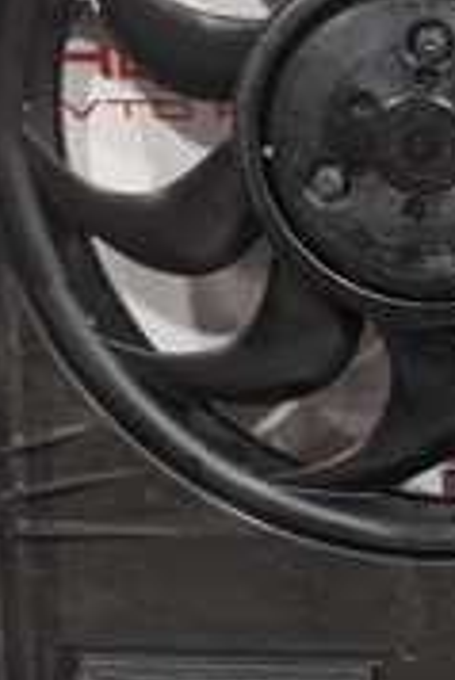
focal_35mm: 86
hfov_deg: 13.2
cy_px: 141
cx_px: 971
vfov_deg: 23.3
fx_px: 1627
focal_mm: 5.54
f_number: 1.8
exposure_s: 1/100
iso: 50
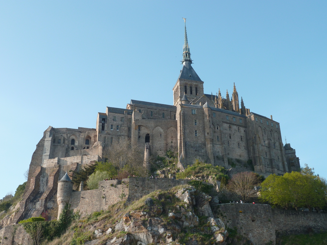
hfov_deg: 42.9
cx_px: 164
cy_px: 122
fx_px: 416
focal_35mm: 44
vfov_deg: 32.9
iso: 80
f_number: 4
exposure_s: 1/320
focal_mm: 7.3
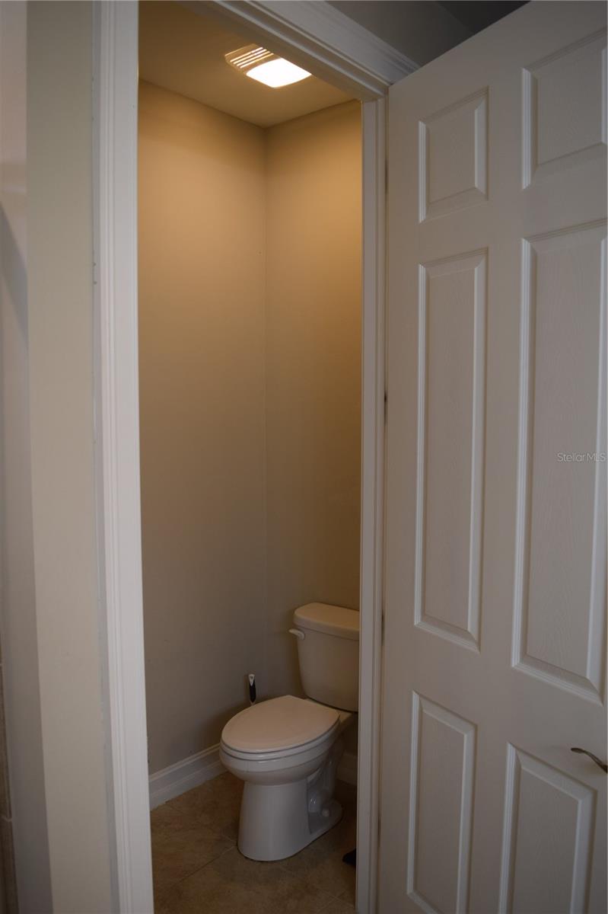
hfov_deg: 47.9
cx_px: 304
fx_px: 685
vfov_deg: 67.4
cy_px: 457
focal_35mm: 27
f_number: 4.5
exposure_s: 1/80
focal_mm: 18
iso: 400
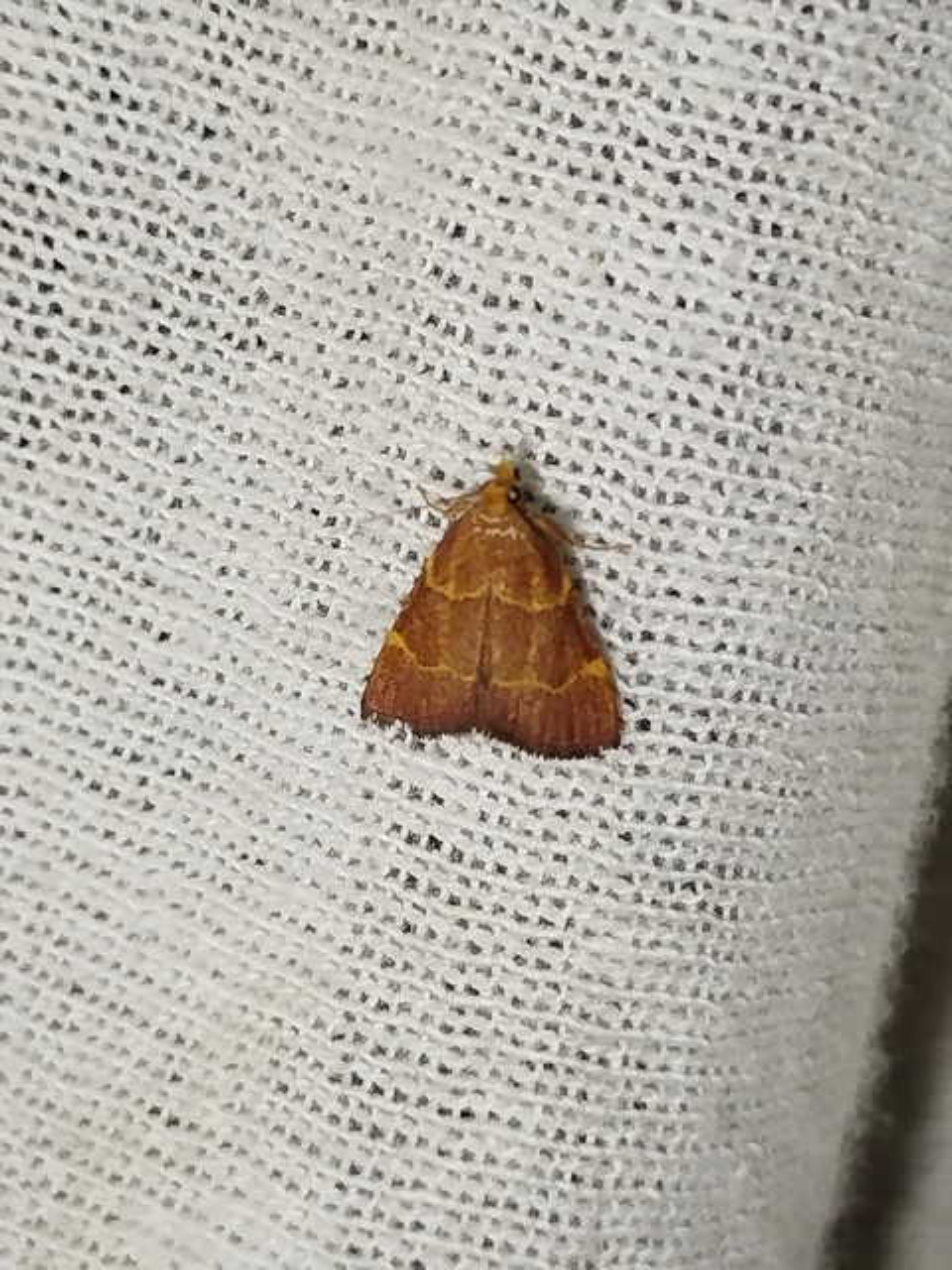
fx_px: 3227
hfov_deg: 16.8
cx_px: 476
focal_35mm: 88
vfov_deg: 22.3
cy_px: 635
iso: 100
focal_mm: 5.31
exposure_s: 1/50
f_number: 1.7
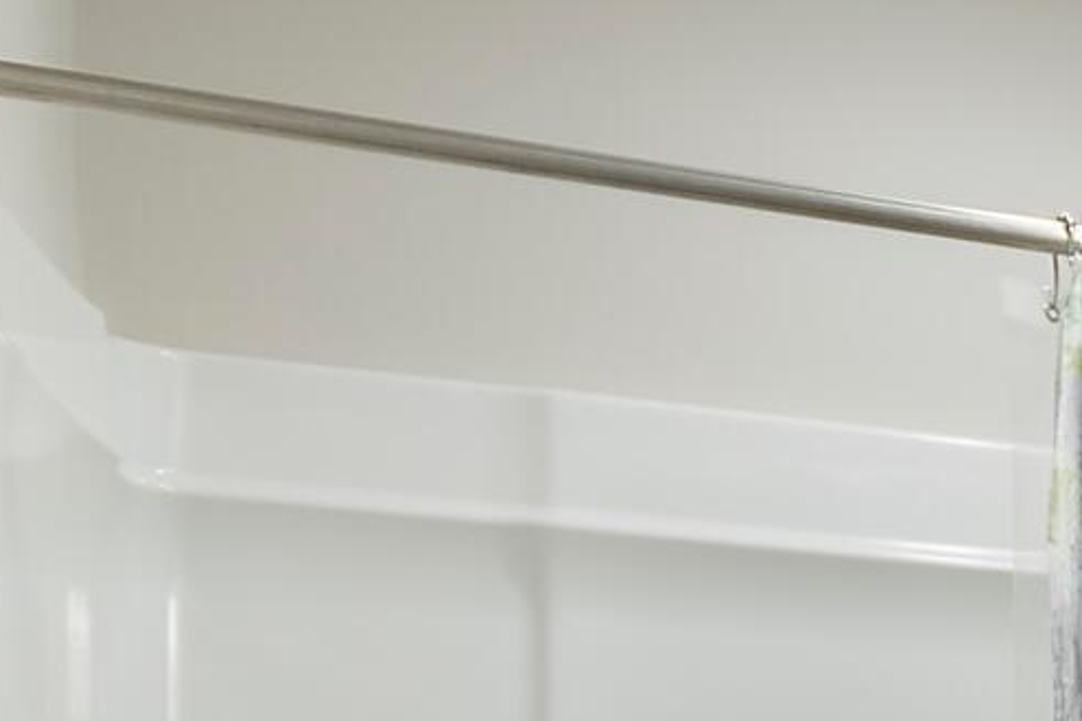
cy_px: 1221
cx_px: 2651
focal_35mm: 97
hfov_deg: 14.0
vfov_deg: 13.0
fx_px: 2915
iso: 100
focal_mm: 11
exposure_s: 1/2
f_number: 4.8
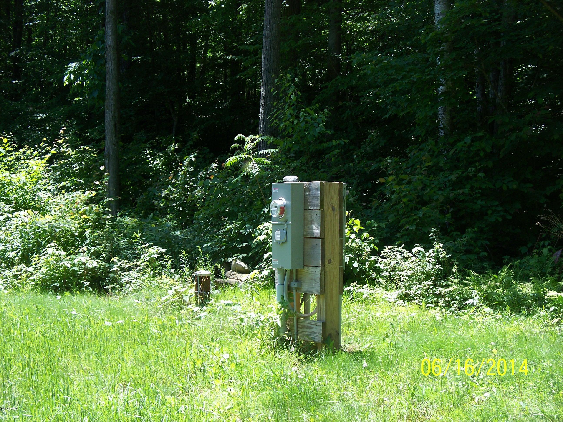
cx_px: 282
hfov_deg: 31.7
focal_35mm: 61
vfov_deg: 24.0
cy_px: 211
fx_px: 992
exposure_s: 1/250
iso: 80
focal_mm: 12.89
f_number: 3.1
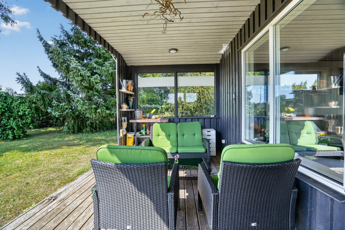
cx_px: 172
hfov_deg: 96.7
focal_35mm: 16
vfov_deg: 73.7
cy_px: 115
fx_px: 153
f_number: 8
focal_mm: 16
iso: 400
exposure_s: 1/80
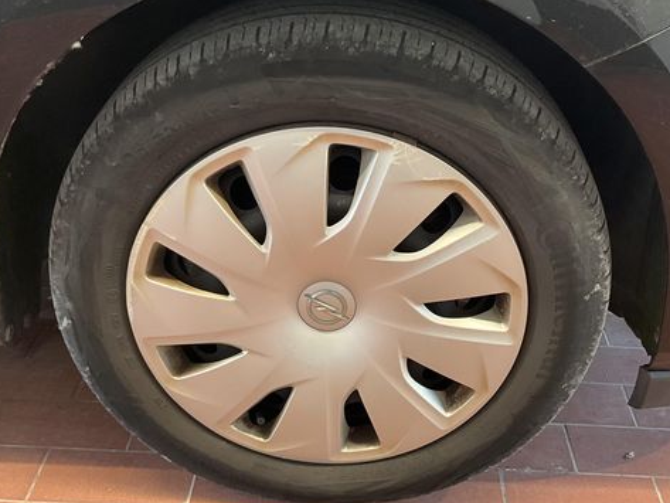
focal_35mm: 49
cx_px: 353
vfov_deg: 29.7
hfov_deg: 38.9
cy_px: 239
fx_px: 949
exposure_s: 1/50
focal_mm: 3
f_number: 1.8
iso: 64
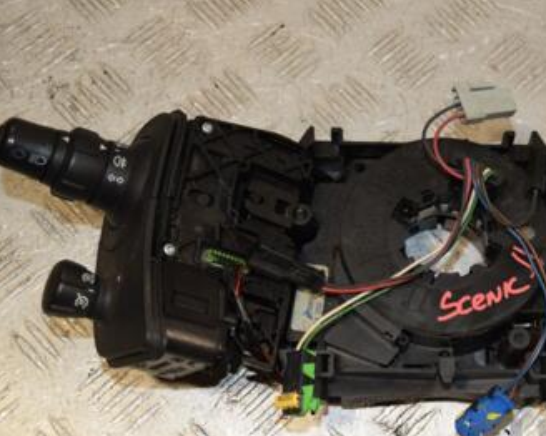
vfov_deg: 22.8
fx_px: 1082
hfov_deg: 27.7
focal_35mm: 67
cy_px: 223
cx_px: 441
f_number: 6.3
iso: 800
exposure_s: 1/200
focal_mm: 26
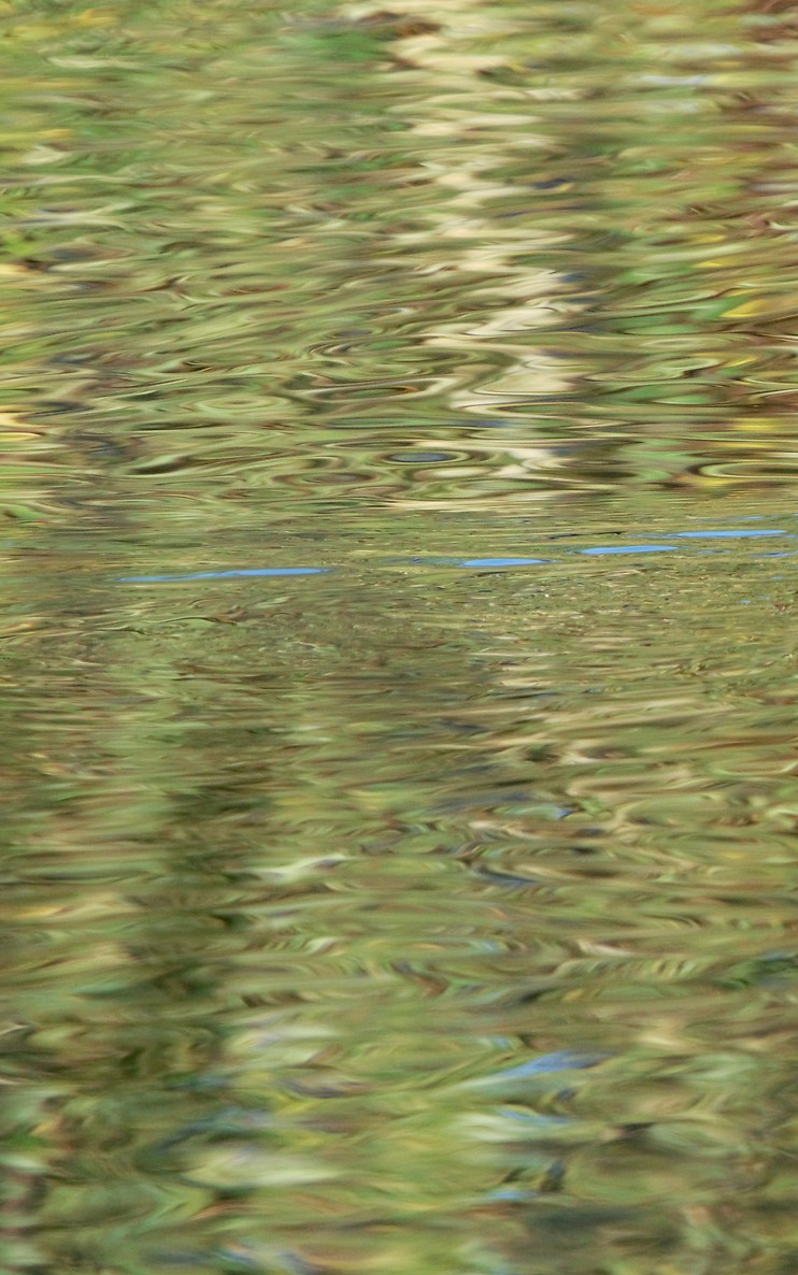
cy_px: 430
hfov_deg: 1.1
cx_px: 1265
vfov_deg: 1.7
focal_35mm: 1237
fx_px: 43013
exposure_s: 1/500
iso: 1250
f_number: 7.1
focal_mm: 400
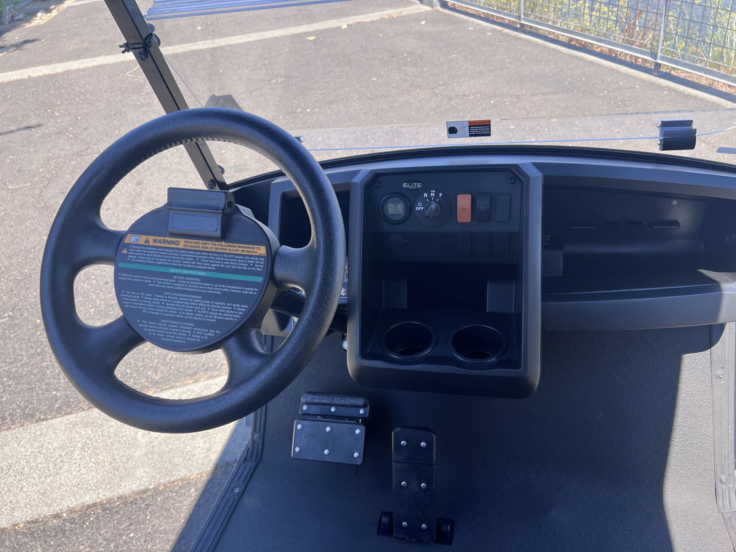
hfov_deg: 67.3
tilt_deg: -35.8
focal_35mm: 26
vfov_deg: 53.1
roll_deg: +9.1
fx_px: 553
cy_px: 276
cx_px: 368
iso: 50
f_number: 1.5
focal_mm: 5.7
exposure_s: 1/769
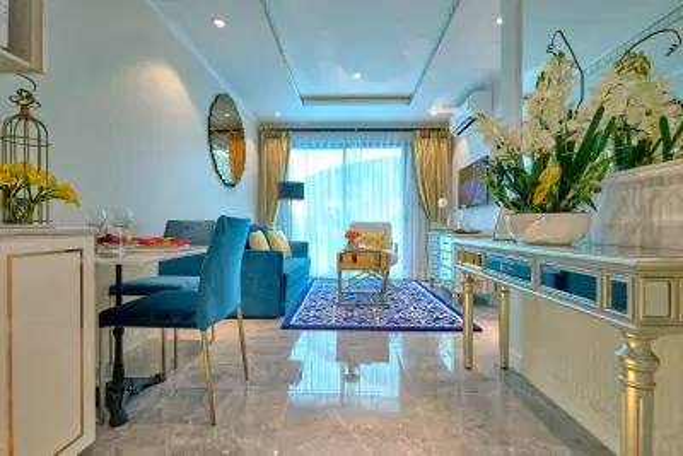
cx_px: 342
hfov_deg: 100.4
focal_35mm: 15
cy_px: 228
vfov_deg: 77.4
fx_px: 285
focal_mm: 10
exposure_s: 1/30
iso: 640
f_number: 5.6
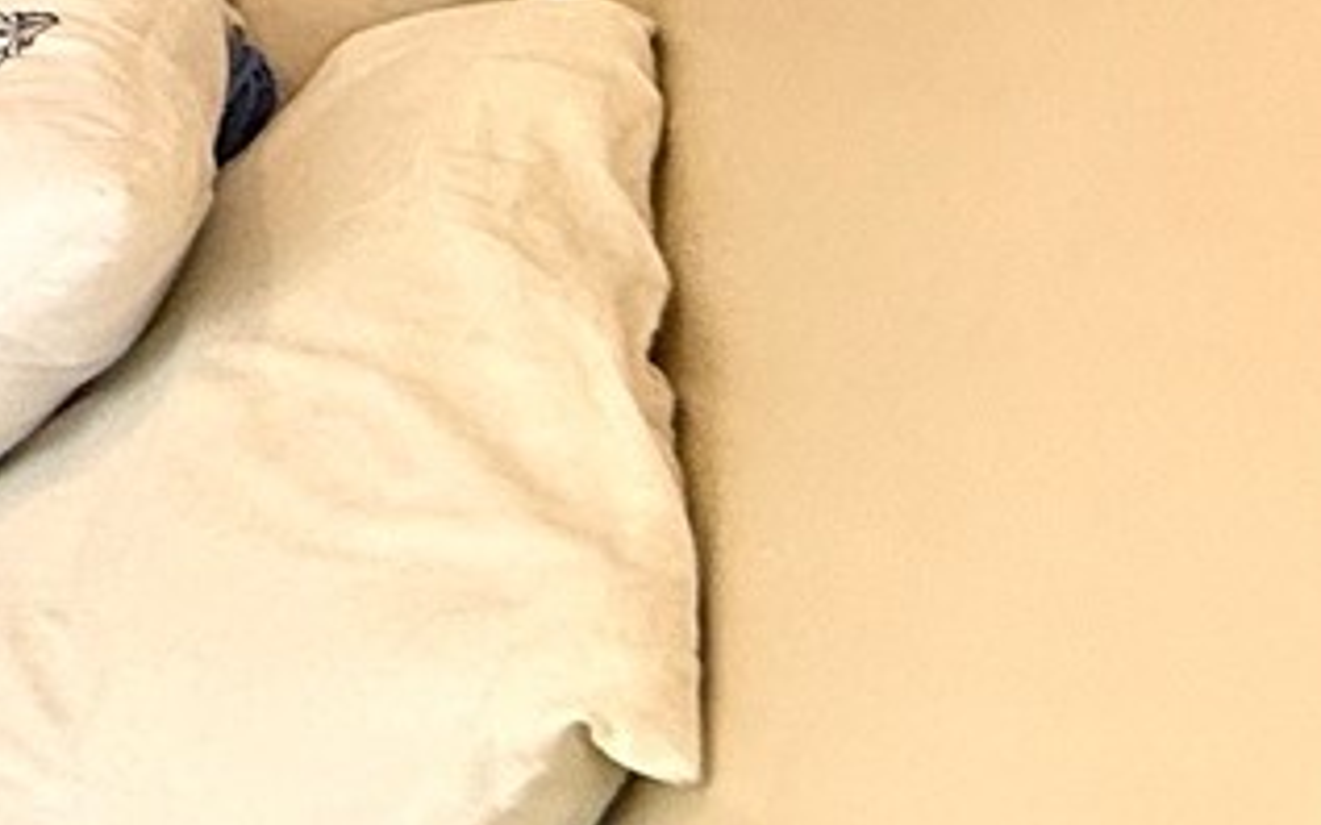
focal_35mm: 75
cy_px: -604
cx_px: -1967
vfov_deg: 15.3
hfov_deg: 14.5
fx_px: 2700
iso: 64
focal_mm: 2.22
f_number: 2.2
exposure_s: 1/120
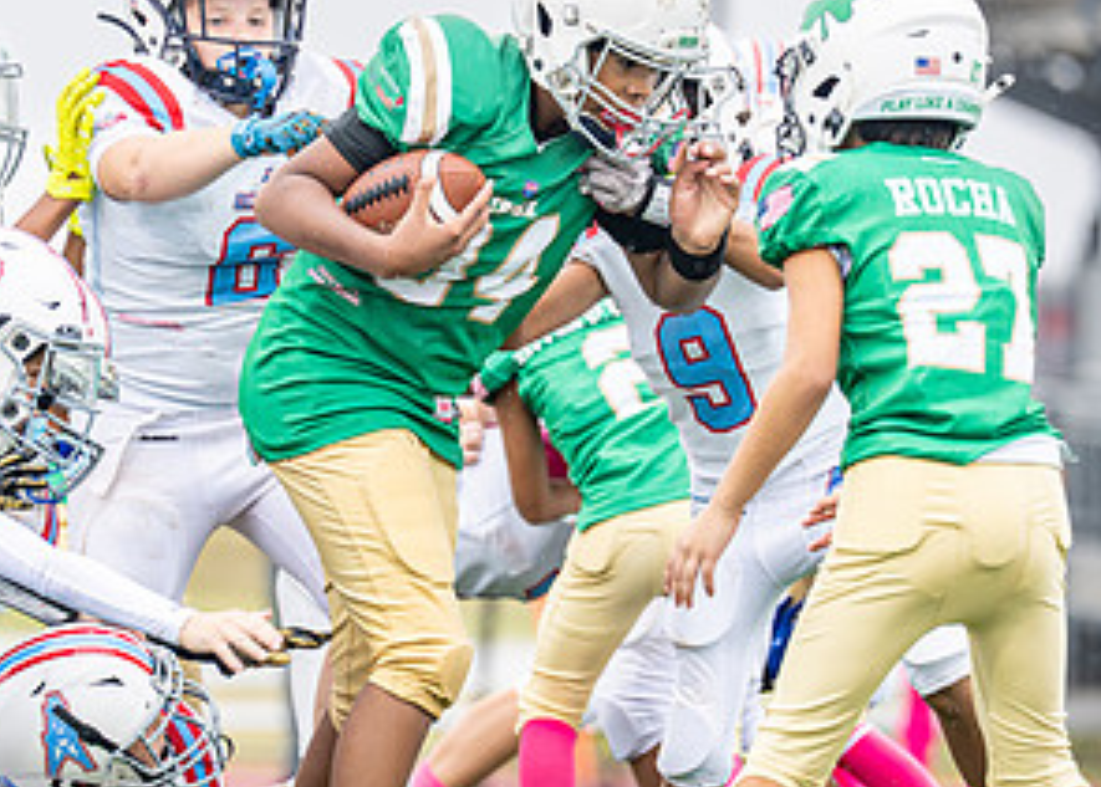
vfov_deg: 2.9
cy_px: 291
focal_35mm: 505
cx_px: 419
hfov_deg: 4.0
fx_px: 15798
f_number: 2.8
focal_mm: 200
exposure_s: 1/1000
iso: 400
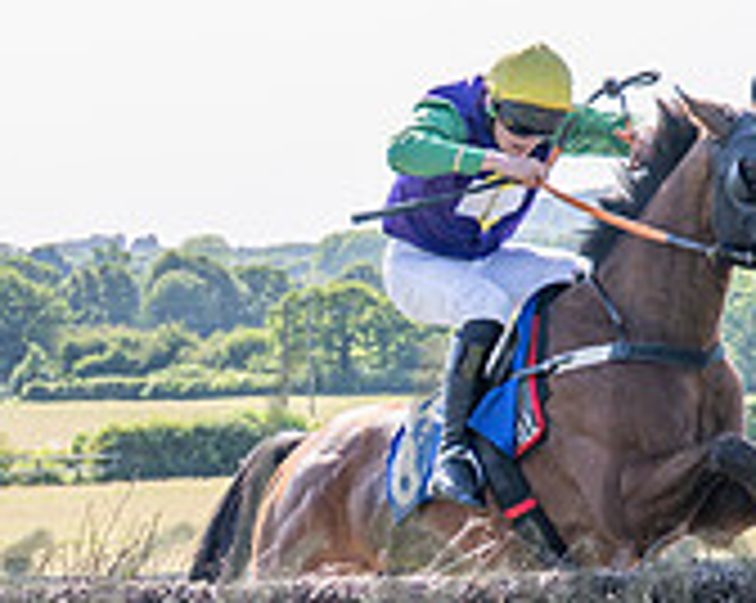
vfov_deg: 5.8
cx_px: 97
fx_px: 5900
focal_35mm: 264
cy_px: 395
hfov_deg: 7.3
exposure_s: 1/1600
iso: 200
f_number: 4
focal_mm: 70
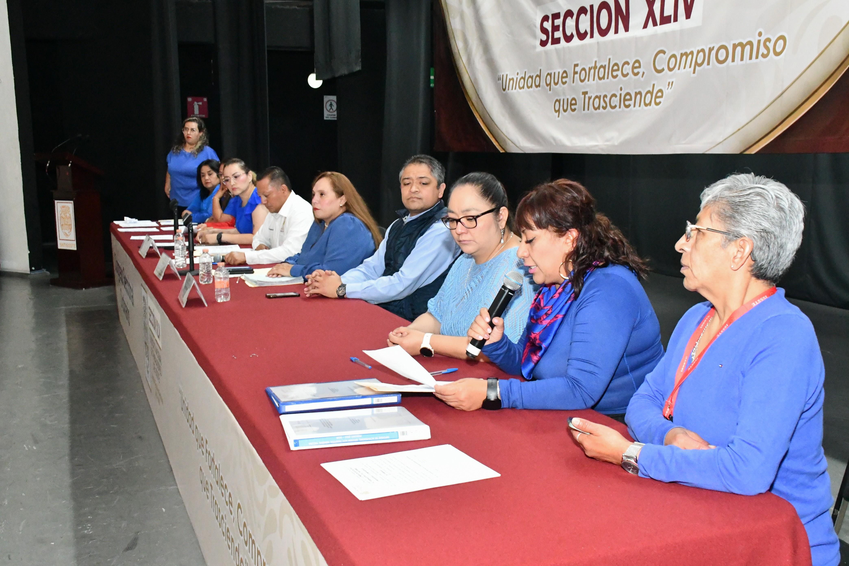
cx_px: 424
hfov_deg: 49.6
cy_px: 283
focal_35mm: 39
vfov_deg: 34.2
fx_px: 920
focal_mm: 26
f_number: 9
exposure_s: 1/100
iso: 10000
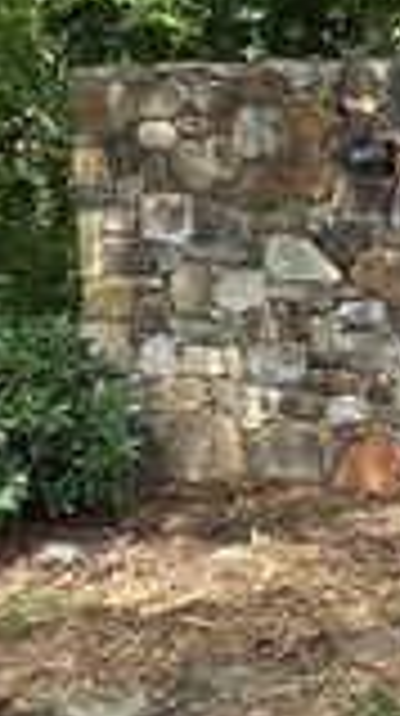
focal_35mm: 119
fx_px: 2252
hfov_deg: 9.8
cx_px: 652
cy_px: 146
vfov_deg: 17.9
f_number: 1.6
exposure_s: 1/550
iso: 50
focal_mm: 5.96
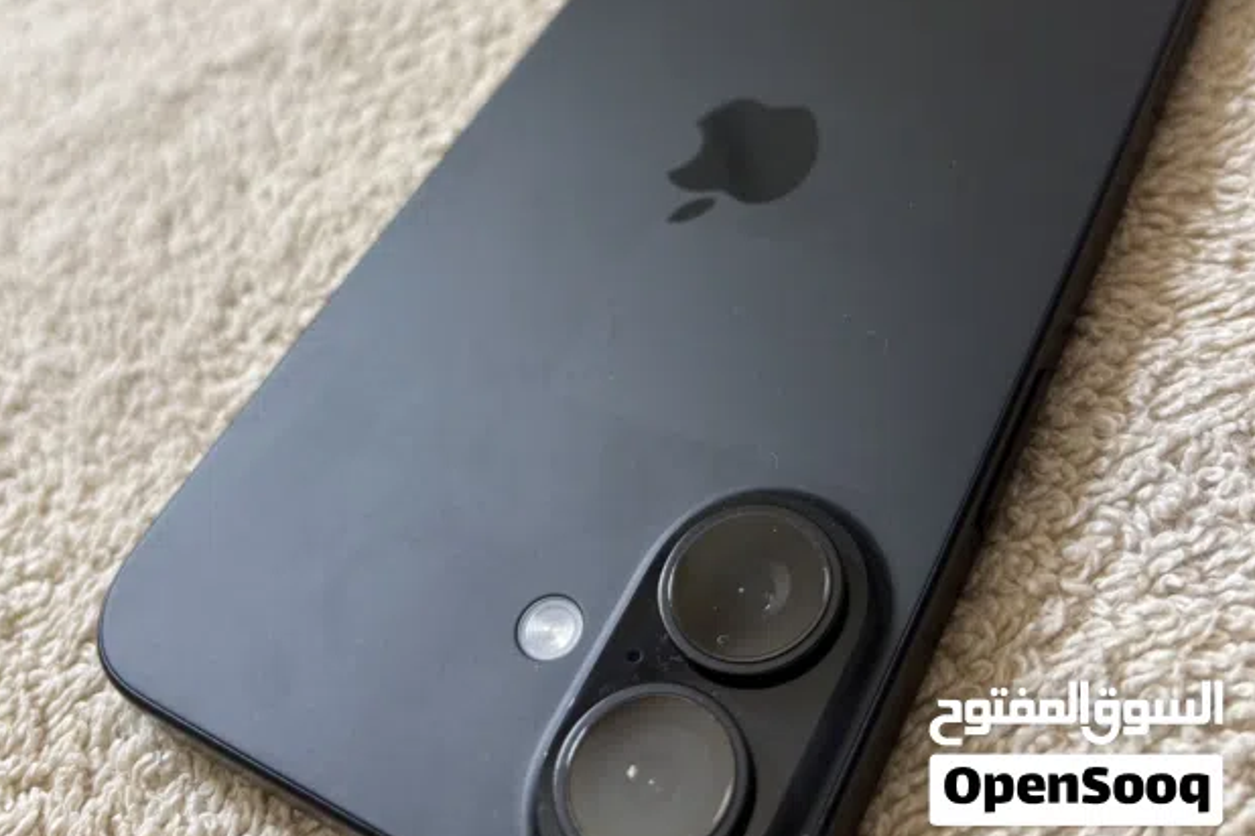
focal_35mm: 28
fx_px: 976
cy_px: 388
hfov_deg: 65.5
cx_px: 623
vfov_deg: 46.4
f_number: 1.6
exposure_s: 1/121
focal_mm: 5.96
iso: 64
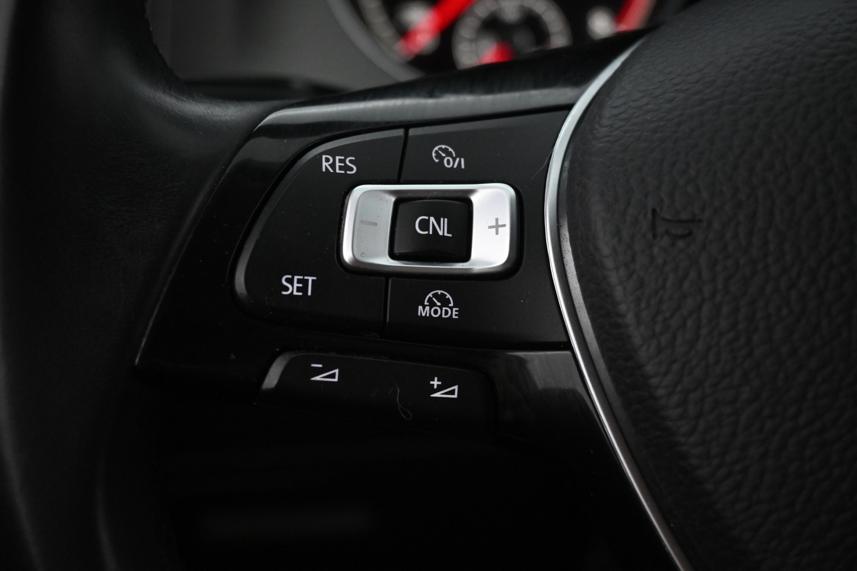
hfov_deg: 40.0
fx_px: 1178
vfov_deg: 27.3
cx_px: 428
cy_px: 286
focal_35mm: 50
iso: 3600
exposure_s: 1/50
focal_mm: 33
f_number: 5
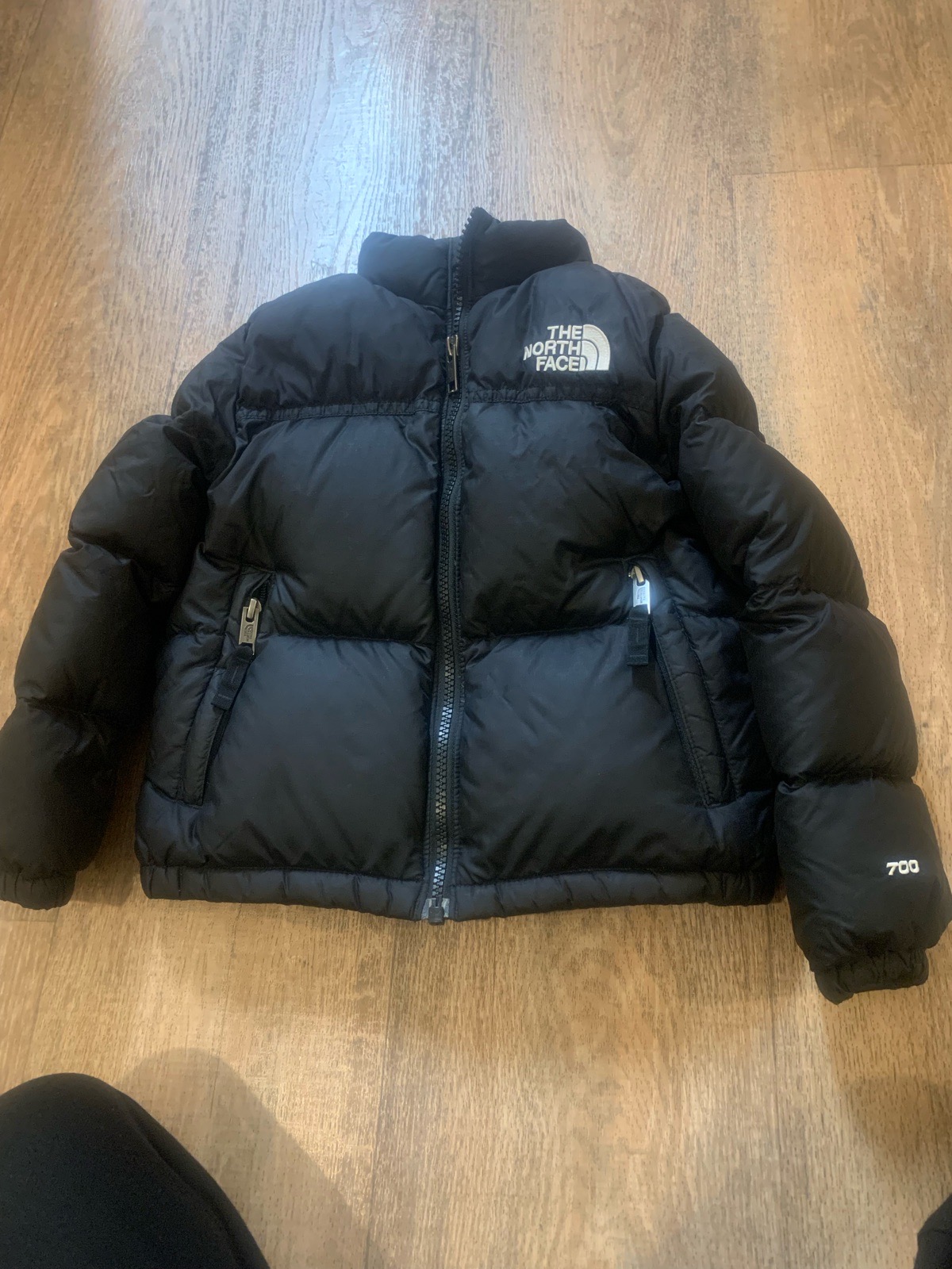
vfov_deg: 67.3
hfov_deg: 53.1
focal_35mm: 26
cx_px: 476
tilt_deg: -66.0
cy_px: 634
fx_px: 953
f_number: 1.8
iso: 400
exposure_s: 1/33
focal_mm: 4.25
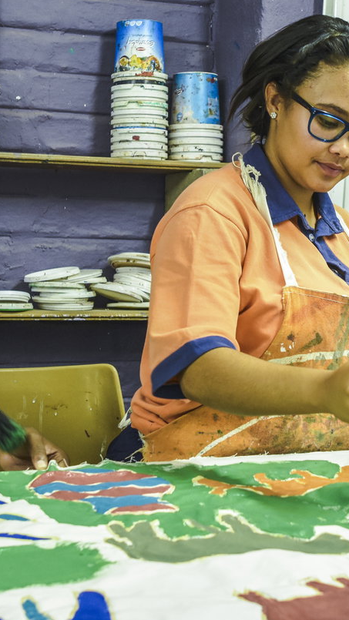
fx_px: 1233
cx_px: 256
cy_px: 235
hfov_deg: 16.0
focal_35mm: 75
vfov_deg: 28.1
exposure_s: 1/60
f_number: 3.5
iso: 1000
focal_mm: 24
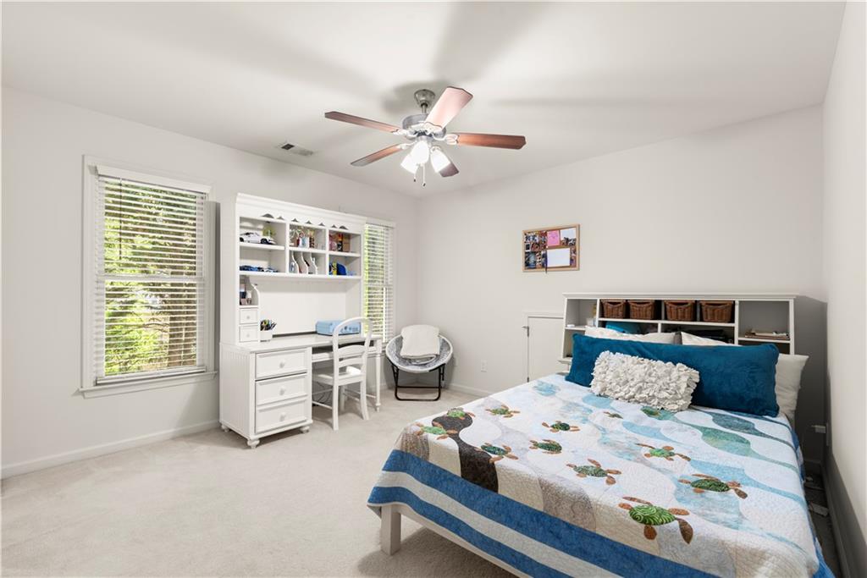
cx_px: 434
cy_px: 289
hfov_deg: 100.4
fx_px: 361
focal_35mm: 15
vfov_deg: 77.3
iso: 320
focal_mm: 15
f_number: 8
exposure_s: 1/1.67
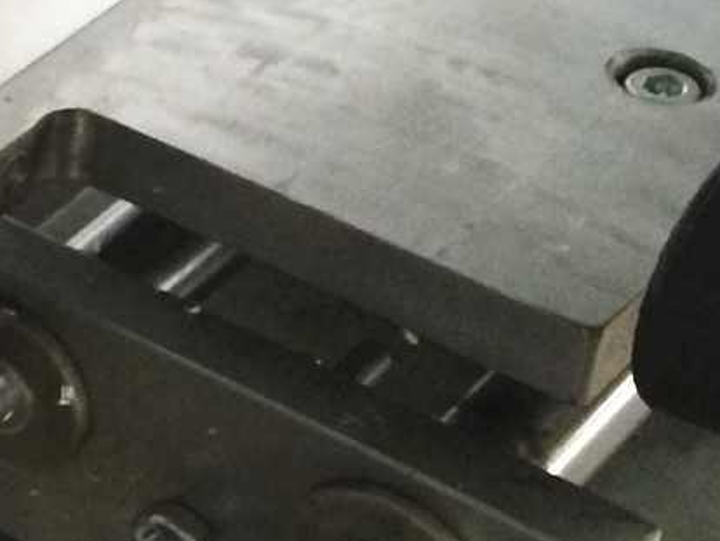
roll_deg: +3.9
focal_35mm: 140
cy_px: -37
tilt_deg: -32.4
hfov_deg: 12.6
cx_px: -668
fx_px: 2914
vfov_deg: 10.5
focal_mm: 4.15
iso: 160
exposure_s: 1/30
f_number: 2.2
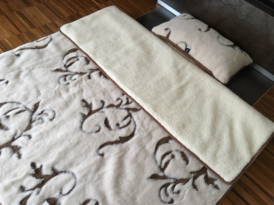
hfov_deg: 61.7
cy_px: 102
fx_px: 230
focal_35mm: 29
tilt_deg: -53.7
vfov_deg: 48.2
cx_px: 137
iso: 125
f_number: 2.2
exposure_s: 1/33
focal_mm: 4.15
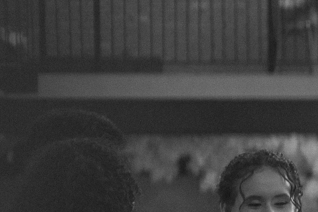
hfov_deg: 9.5
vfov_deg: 6.3
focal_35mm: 216
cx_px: 327
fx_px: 1908
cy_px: 306
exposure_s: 1/320
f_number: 1.4
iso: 640
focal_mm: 35
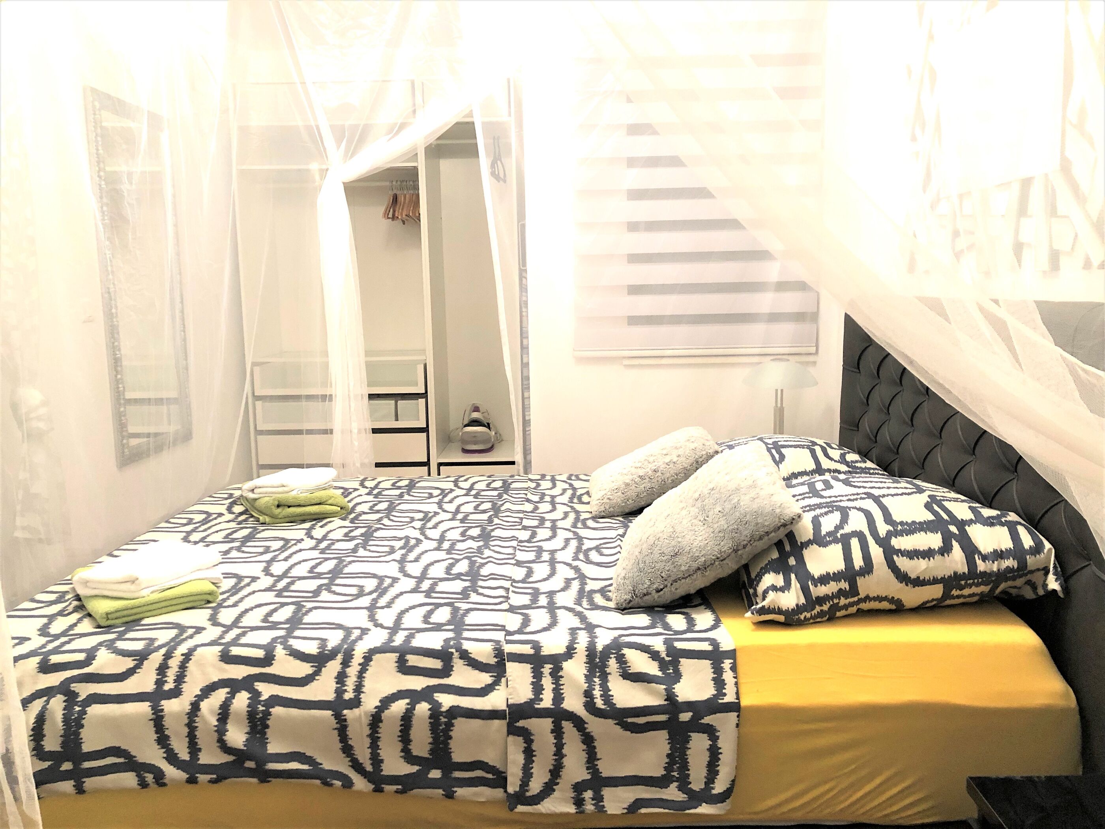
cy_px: 414
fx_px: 894
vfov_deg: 49.7
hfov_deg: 63.4
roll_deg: +1.5
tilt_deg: -8.8
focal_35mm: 28
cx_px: 552
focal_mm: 4
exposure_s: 1/17
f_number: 1.8
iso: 80
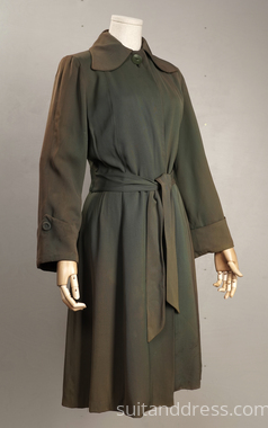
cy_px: 218
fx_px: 583
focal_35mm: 50
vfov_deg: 40.3
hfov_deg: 25.9
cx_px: 142
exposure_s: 1/100
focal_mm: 32
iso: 400
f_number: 4.5
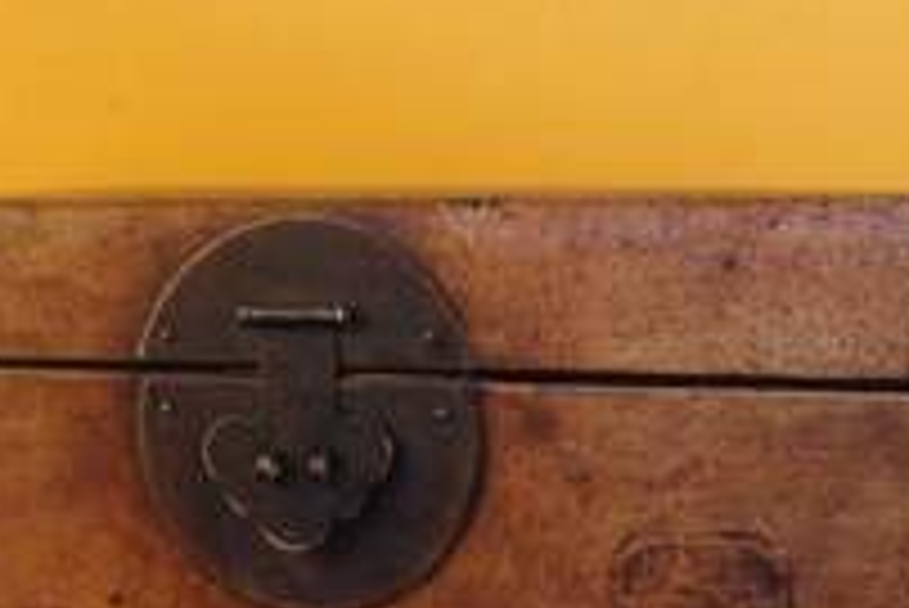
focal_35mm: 97
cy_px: 437
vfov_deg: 14.1
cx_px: 432
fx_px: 2451
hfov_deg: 21.0
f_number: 5.6
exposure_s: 1/20
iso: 1600
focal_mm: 32.5
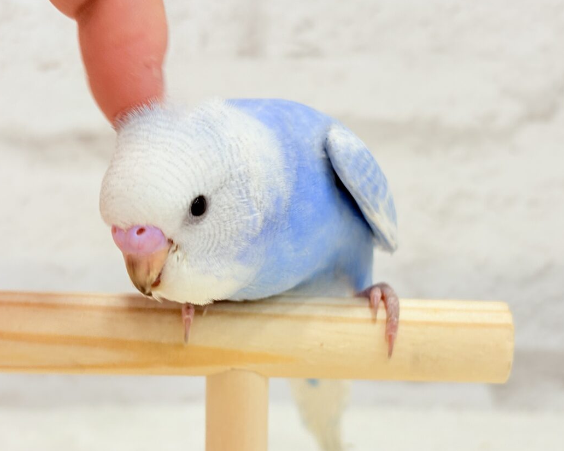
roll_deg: +1.2
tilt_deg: -6.2
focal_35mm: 59
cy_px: 222
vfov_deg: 25.8
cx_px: 278
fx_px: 985
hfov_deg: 32.0
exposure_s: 1/50
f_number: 1.6
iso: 32
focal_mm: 5.96
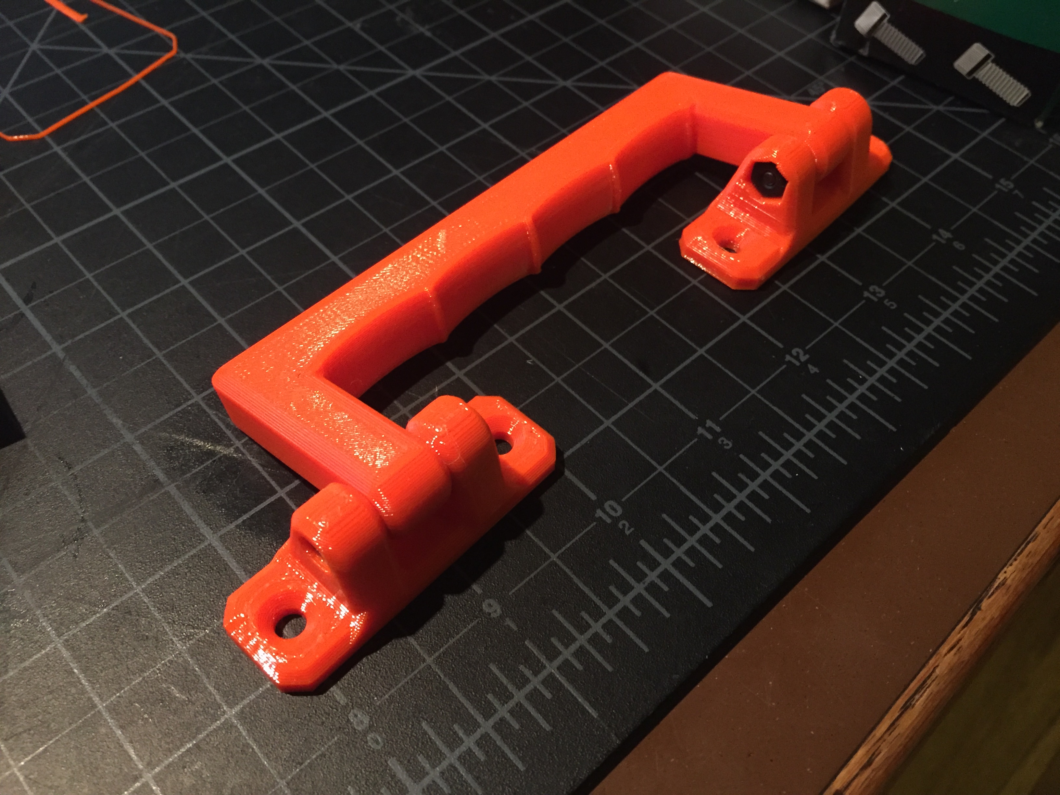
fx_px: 888
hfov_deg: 61.7
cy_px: 398
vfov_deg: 48.2
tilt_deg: -54.0
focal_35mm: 29
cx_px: 530
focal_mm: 4.15
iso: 250
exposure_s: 1/15
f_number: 2.2
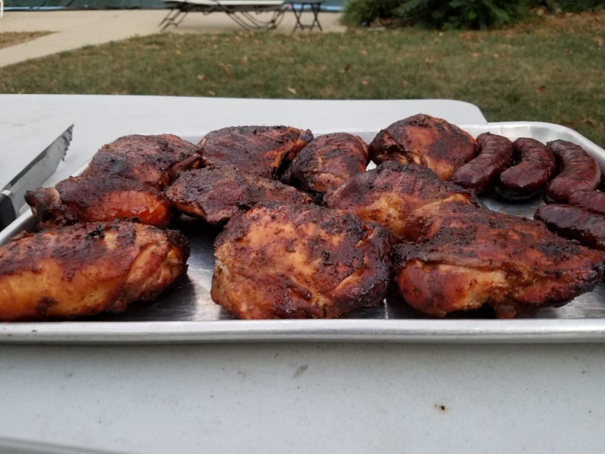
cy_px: 227
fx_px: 454
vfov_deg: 53.1
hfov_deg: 67.3
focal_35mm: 26
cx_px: 302
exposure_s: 1/10
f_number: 1.7
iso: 200
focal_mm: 4.2
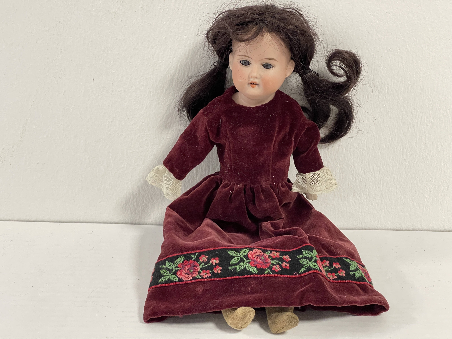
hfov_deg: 30.3
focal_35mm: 64
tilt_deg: -20.9
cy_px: 170
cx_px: 226
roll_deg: -1.9
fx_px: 836
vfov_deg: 22.9
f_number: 2.2
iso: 250
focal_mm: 7.5
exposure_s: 1/50
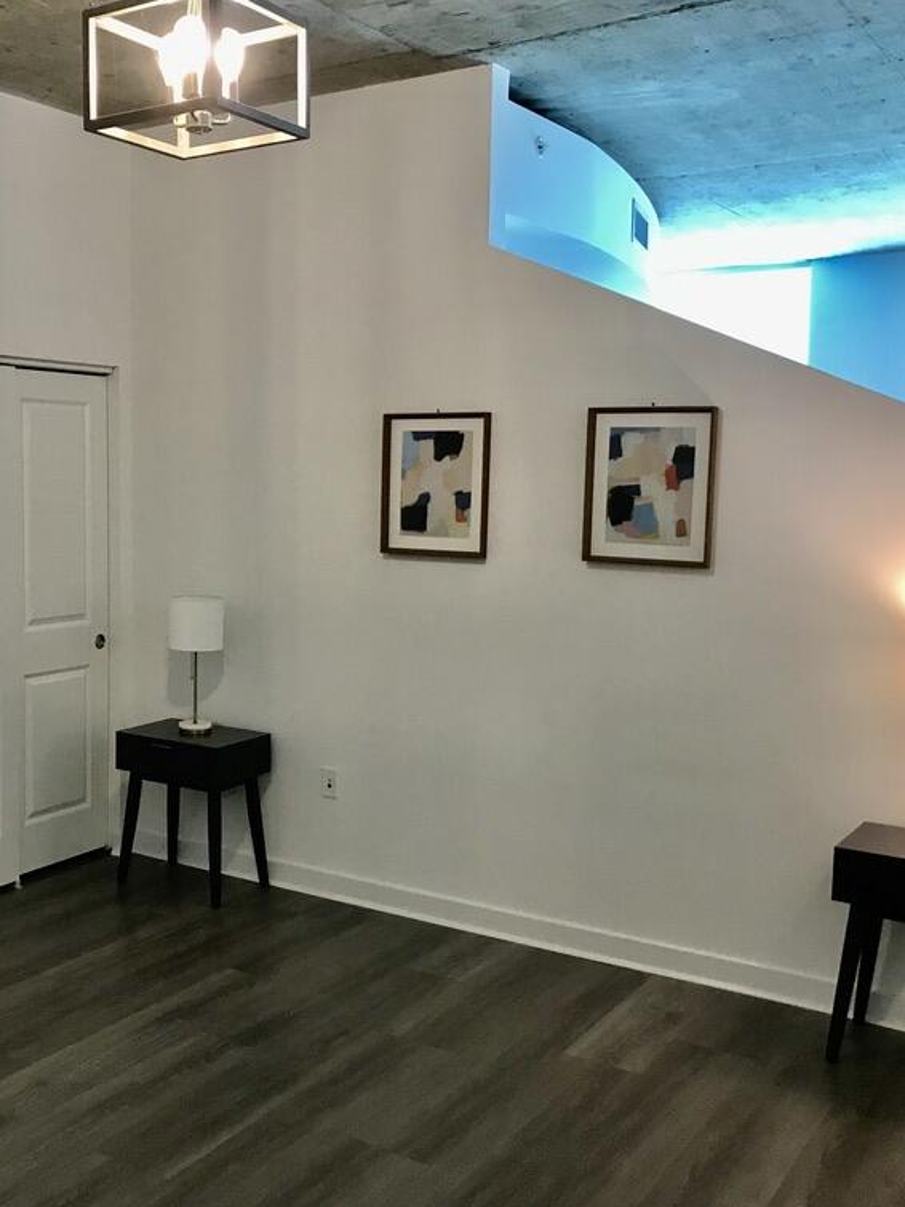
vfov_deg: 49.0
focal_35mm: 38
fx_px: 1325
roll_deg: +1.6
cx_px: 217
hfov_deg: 36.7
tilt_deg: -6.3
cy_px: 611
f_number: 1.8
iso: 40
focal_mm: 3.99
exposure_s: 1/30
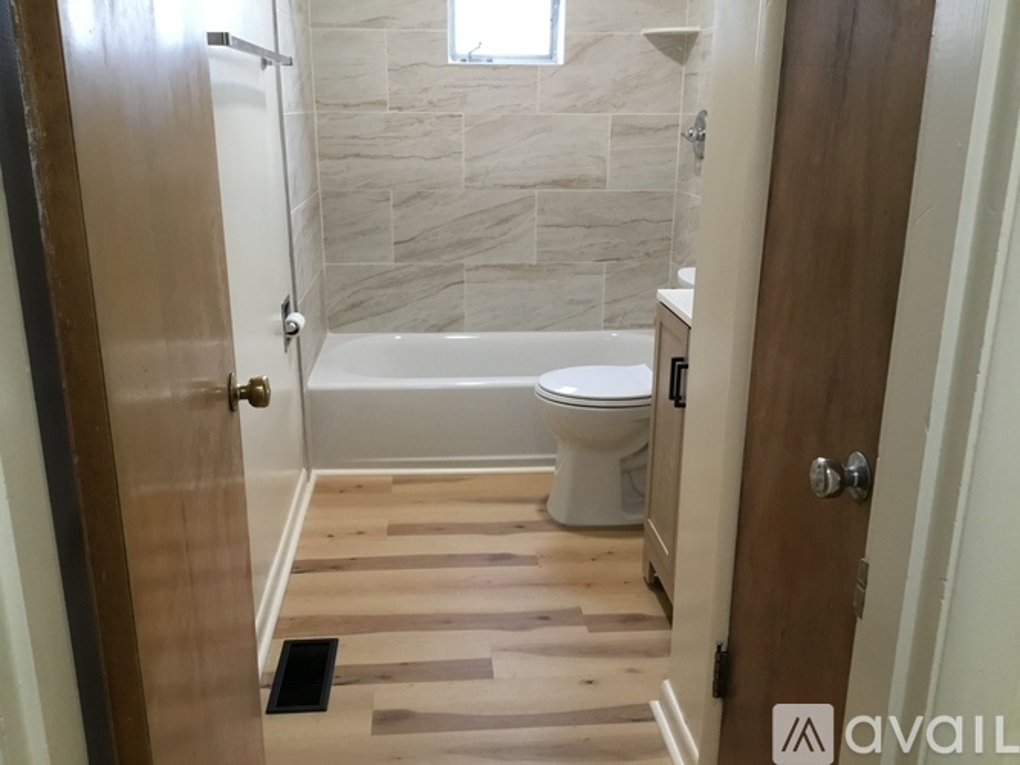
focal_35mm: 31
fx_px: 913
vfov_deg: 45.4
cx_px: 510
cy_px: 382
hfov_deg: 58.4
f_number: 2.4
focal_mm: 3.3
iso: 125
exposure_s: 1/30
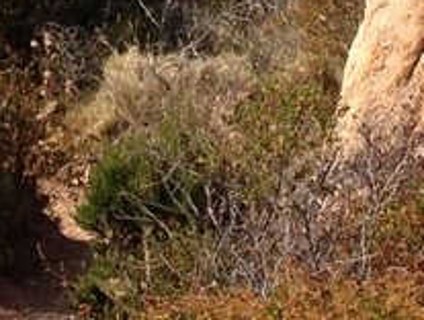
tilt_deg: -2.7
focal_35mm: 270
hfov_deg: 7.3
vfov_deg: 5.3
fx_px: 3313
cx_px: -84
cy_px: -550
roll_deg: +0.3
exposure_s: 1/1493
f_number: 2.4
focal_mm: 4.28
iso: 50
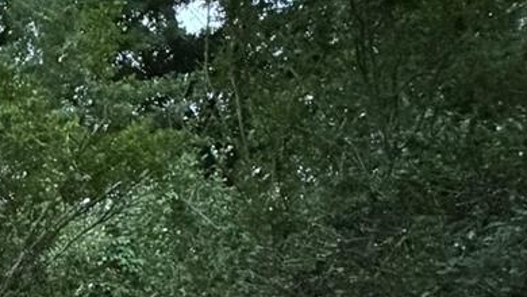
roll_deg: -0.9
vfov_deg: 16.3
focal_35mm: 60
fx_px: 839
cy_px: 559
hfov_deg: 27.9
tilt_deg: -19.5
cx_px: -182
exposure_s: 1/30
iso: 1600
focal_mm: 2.22
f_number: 2.2
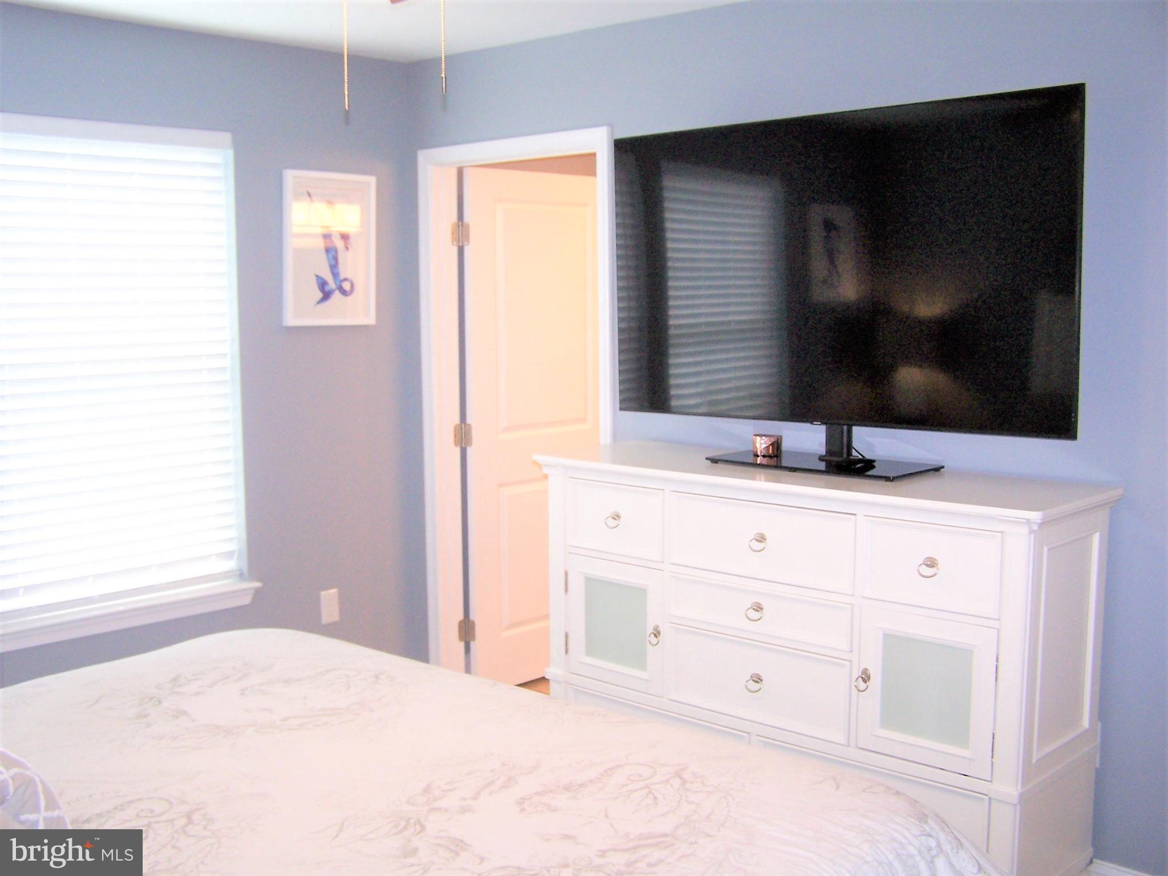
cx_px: 584
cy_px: 438
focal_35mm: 38
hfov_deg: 49.0
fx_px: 1282
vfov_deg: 37.7
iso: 140
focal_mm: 6.3
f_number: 2.8
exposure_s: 1/60
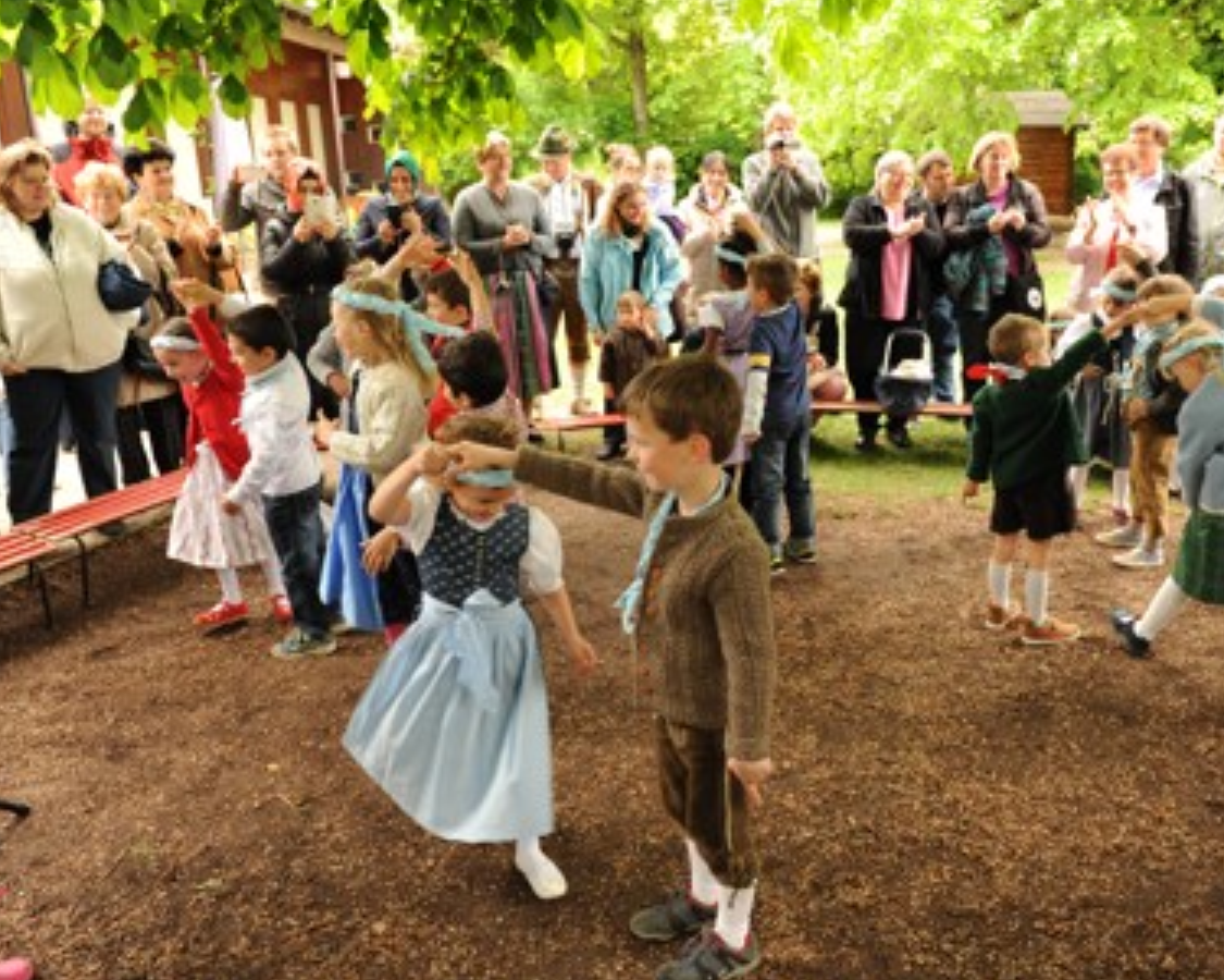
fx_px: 1159
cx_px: 708
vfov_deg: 45.8
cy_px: 495
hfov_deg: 55.4
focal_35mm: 32
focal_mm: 27
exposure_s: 1/100
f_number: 5
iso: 800
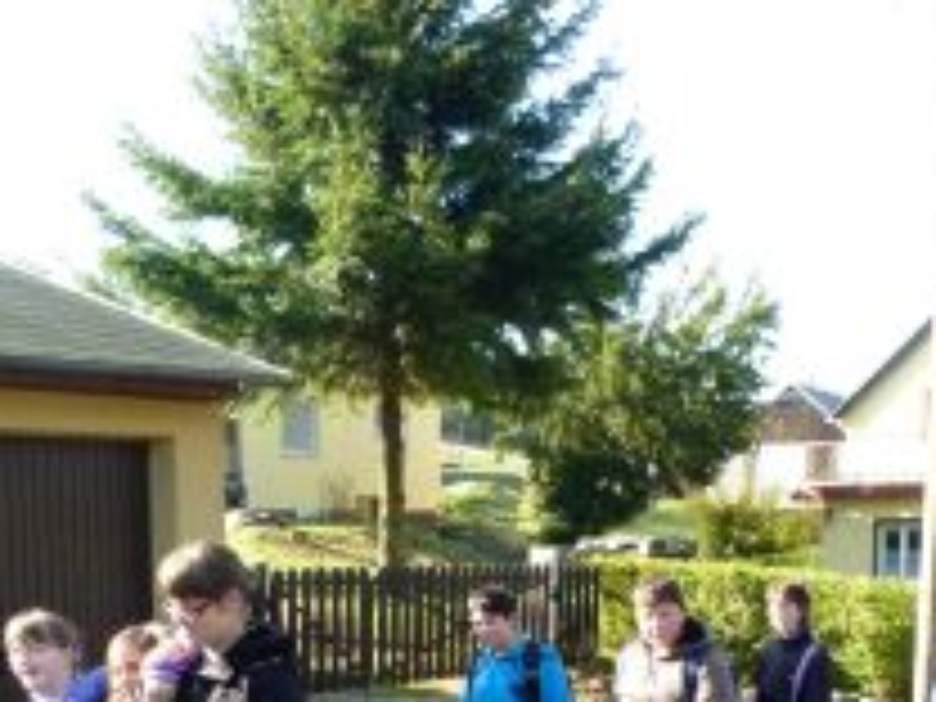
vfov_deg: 28.7
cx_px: 387
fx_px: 1298
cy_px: 670
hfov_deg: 39.5
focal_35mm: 48
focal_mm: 4.5
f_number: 2.8
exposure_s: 1/500
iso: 400
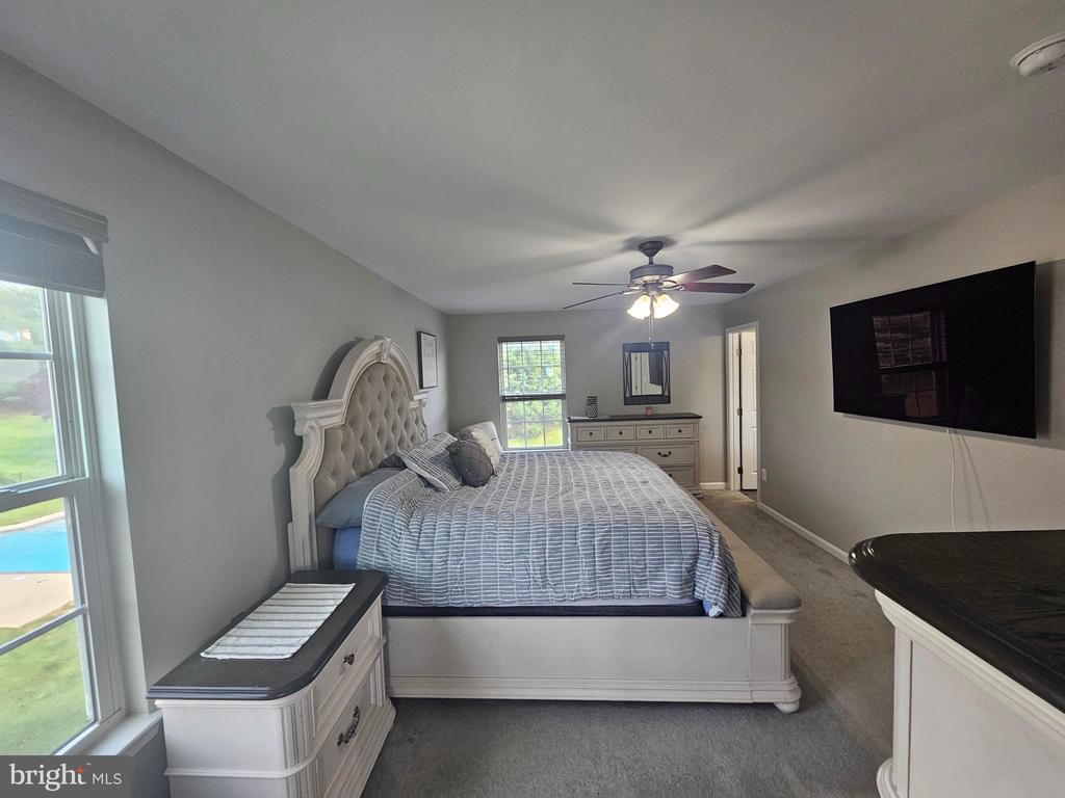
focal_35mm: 13
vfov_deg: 89.9
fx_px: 400
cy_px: 399
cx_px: 532
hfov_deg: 106.2
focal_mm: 2.2
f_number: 2.2
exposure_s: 1/60
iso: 160
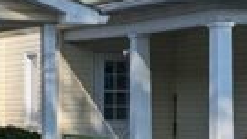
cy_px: 46
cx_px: 137
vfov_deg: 7.0
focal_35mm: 174
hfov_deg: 12.4
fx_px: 1140
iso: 66
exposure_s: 1/5848
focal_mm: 4.38
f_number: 1.73
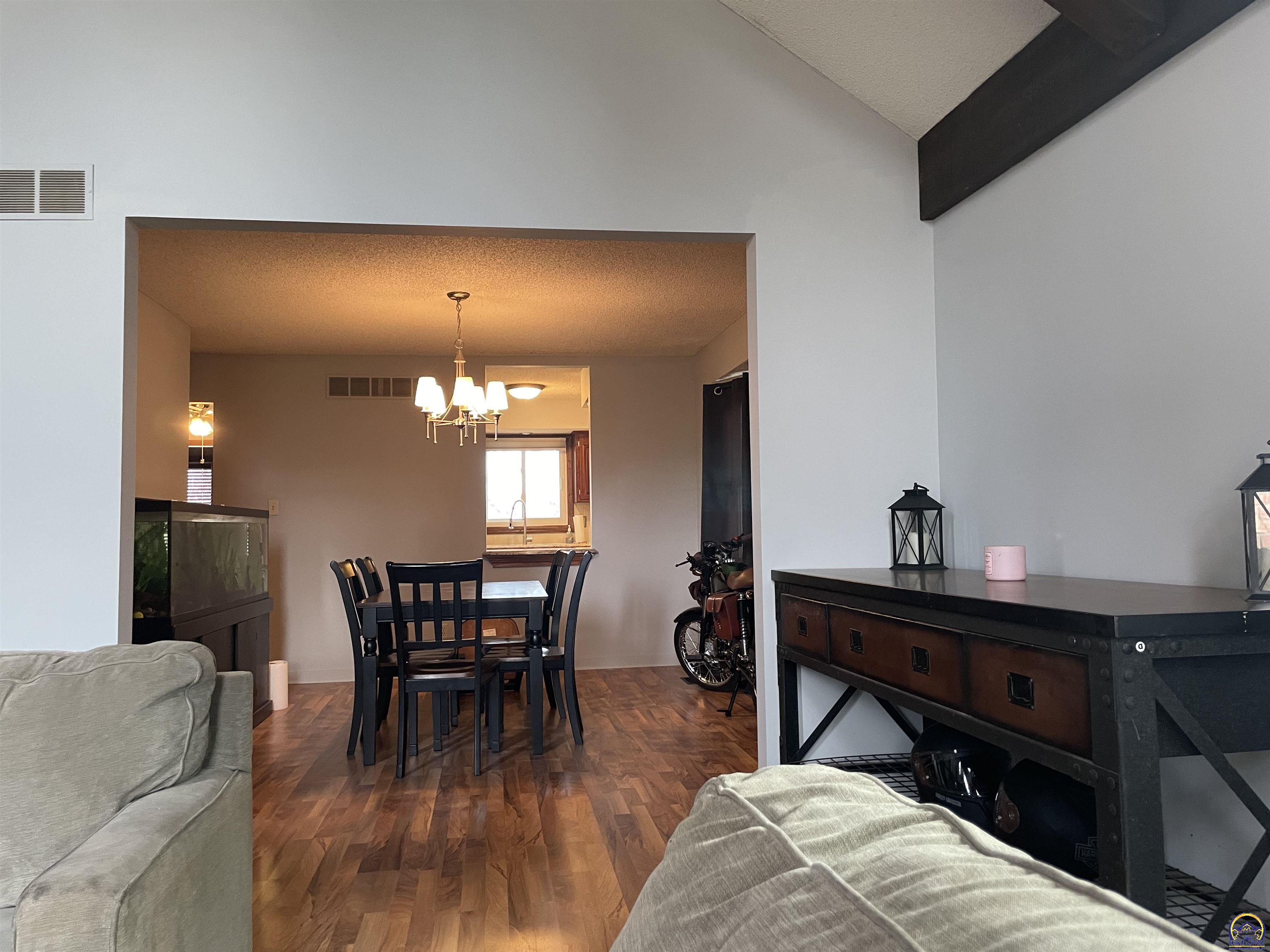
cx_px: 635
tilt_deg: +1.9
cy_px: 476
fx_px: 954
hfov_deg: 67.3
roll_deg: +1.6
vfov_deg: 53.1
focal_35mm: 26
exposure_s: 1/60
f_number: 1.6
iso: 250
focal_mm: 4.2
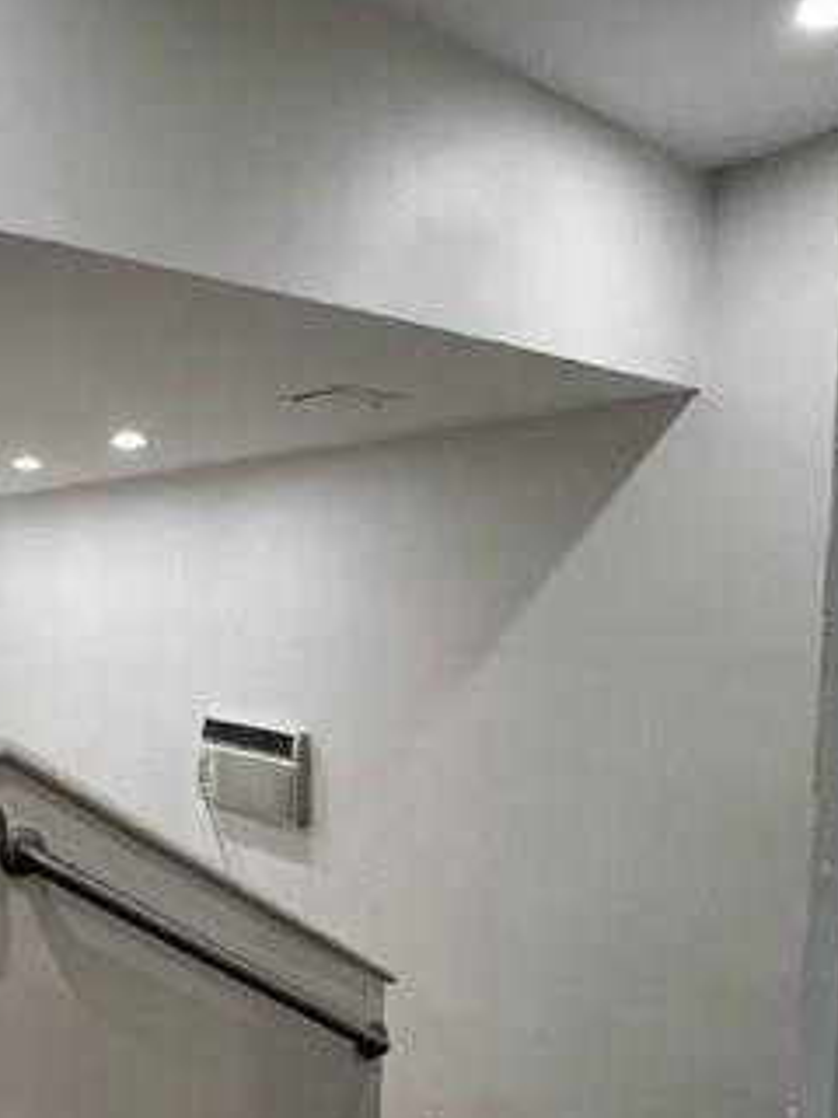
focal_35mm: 26
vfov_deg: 67.0
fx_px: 839
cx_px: 108
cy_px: 636
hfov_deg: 48.4
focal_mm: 1.57
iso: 200
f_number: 1.8
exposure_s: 1/120
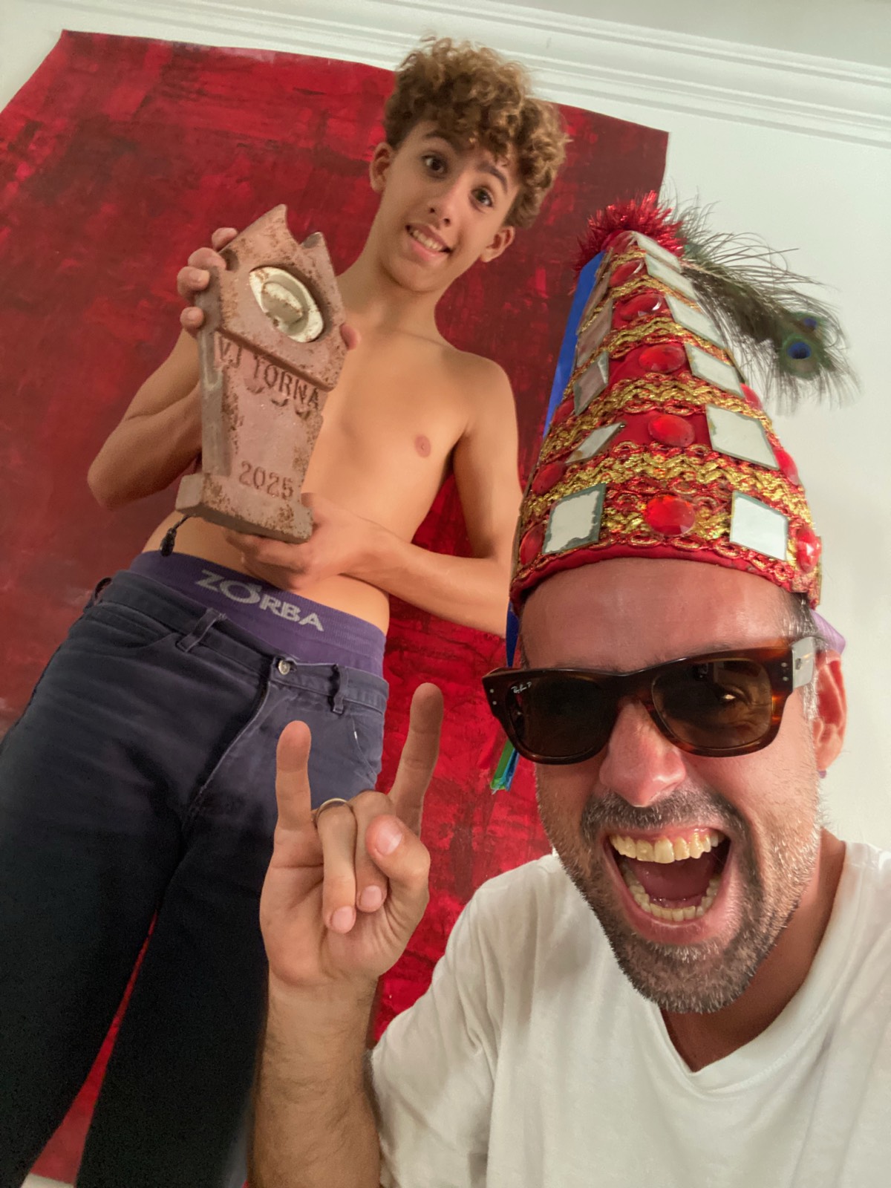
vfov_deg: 73.9
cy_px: 594
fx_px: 789
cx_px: 446
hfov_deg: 58.9
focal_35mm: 23
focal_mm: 2.71
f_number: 2.2
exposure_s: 1/30
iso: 640
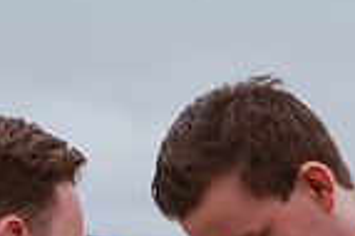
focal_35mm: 142
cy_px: 422
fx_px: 1399
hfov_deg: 14.4
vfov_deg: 9.2
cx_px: 236
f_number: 1.4
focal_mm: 35
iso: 400
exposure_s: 1/8000
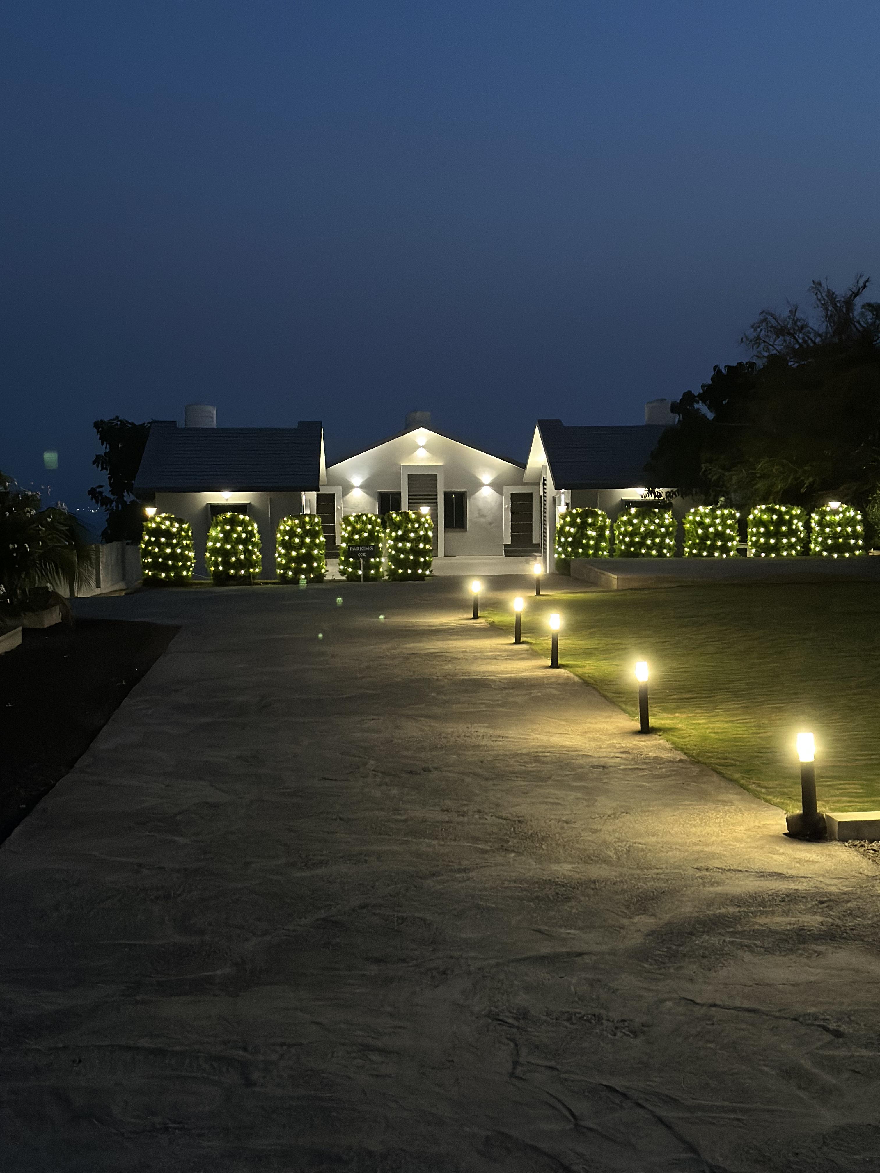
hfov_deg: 30.3
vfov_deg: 39.7
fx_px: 1627
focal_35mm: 48
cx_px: 440
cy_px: 586
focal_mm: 6.86
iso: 640
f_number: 1.78
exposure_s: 1/33
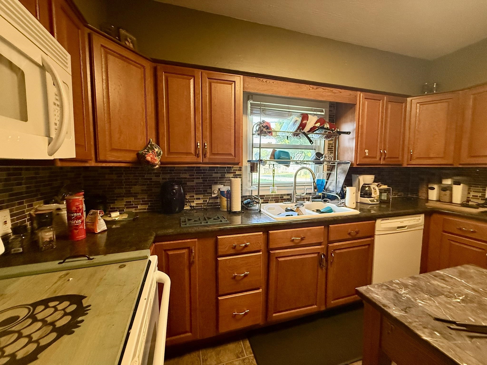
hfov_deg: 102.1
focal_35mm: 14
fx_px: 197
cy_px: 182
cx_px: 244
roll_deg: +0.0
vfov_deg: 85.7
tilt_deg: -4.4
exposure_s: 1/120
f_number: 2.2
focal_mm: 2.22
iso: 500
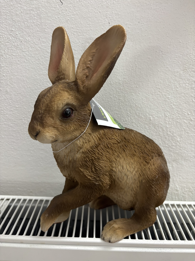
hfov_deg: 53.1
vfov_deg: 67.3
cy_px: 130
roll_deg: -2.0
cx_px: 98
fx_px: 195
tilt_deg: -20.1
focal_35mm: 26
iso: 250
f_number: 1.6
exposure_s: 1/50
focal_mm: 5.96
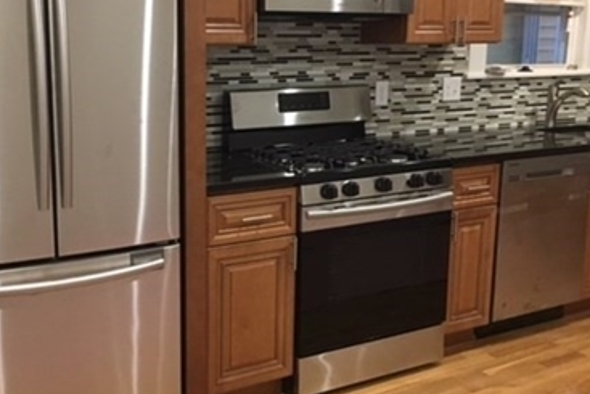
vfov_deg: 31.8
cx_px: 224
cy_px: 160
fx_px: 689
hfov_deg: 46.0
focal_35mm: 42
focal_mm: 4.15
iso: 200
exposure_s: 1/24
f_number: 2.2
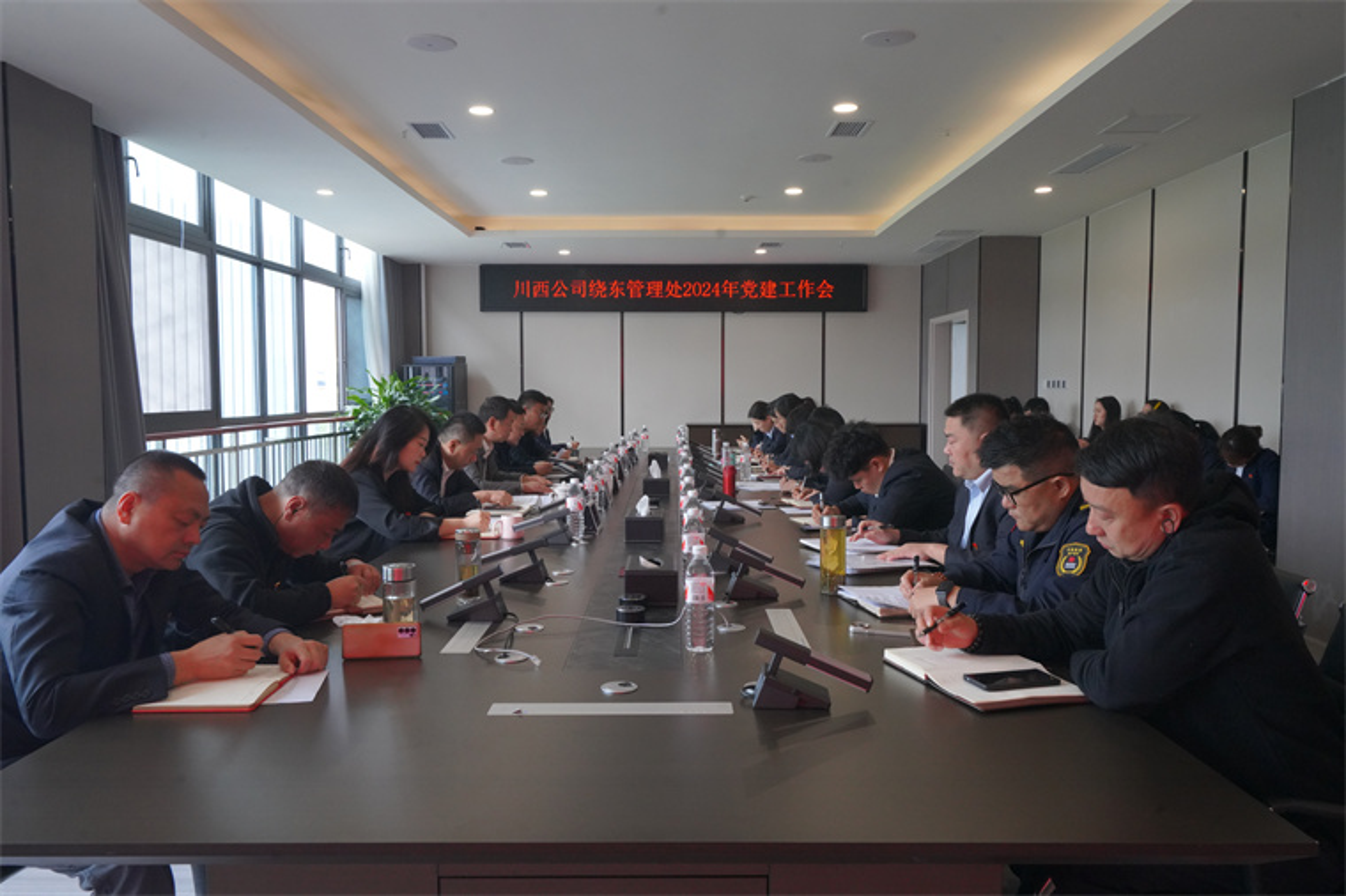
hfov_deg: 69.4
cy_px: 448
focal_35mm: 26
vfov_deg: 49.5
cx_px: 673
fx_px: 972
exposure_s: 1/125
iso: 4000
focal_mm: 26
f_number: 11
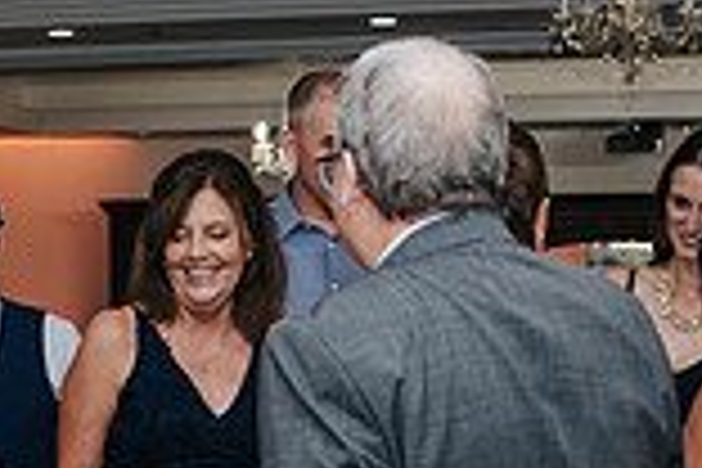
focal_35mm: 161
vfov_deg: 8.1
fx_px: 3139
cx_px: 125
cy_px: 982
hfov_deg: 12.7
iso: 800
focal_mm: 35
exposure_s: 1/200
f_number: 3.2
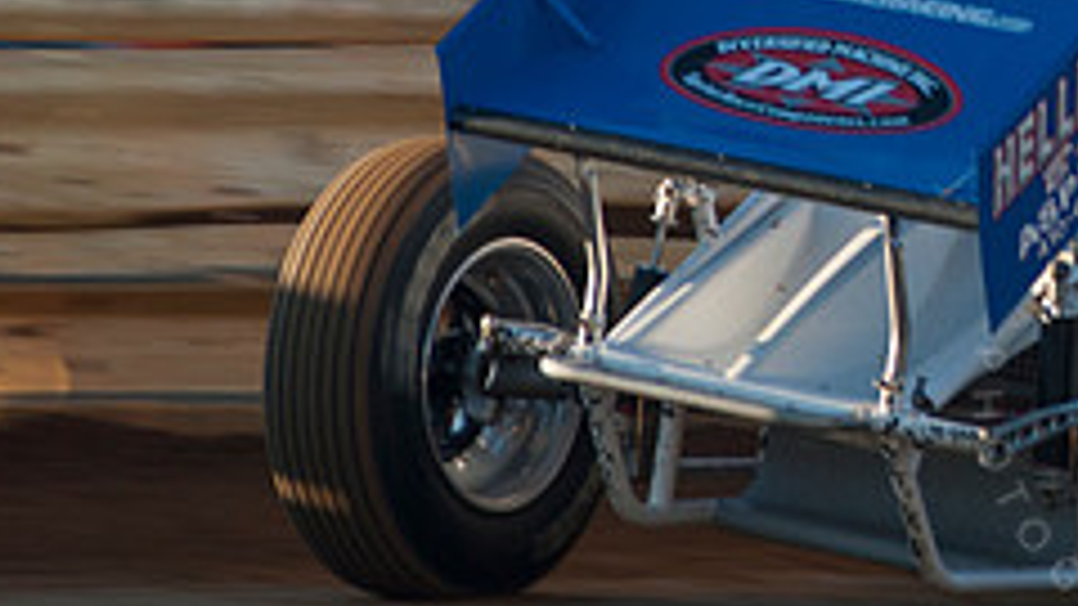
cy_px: -31
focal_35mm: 759
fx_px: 21695
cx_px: 1240
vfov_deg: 1.6
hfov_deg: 2.8
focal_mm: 200
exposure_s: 1/500
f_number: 4
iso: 100
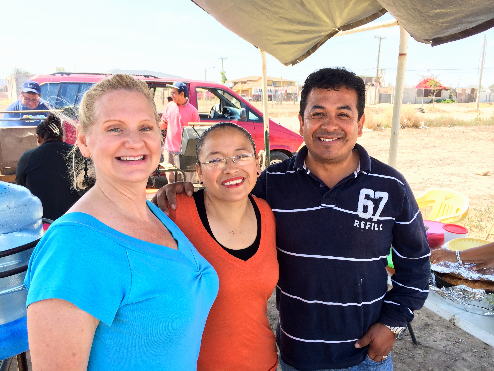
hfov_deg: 60.0
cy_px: 186
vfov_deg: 46.8
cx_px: 247
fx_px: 428
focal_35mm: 30
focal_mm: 4.12
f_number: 2.2
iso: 32
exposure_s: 1/304
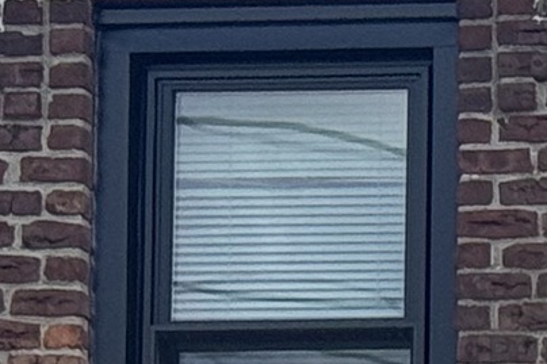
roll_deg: -0.4
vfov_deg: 3.5
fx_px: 5771
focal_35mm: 380
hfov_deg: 5.1
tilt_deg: +5.3
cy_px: 993
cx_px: 1755
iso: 64
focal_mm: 6.76
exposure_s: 1/1869
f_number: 1.78
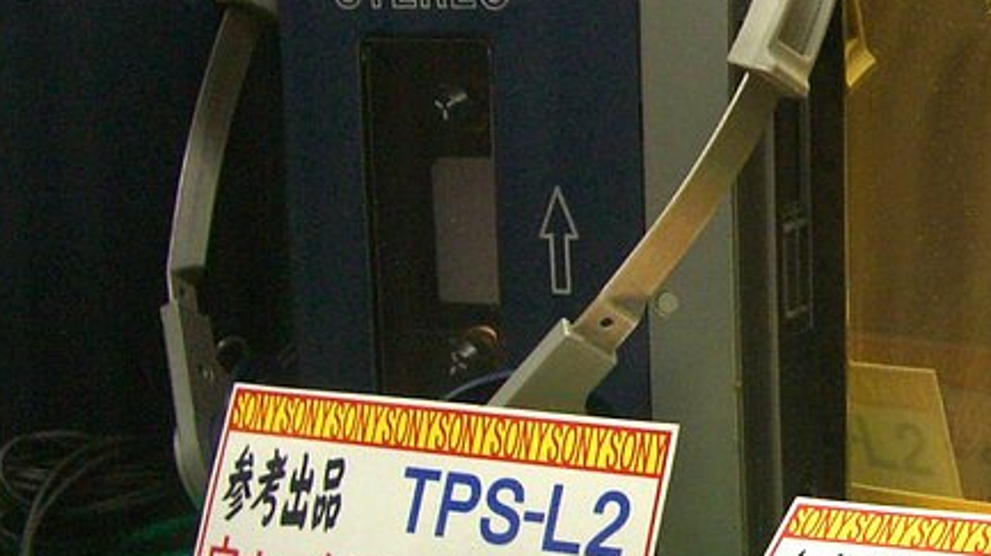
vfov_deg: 12.3
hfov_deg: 20.6
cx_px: 1147
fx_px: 2574
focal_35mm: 98
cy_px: 313
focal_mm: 7.9
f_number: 2.8
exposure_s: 1/100
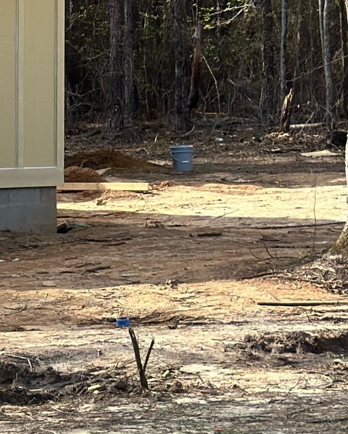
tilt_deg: -0.5
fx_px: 2587
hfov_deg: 7.1
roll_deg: -1.1
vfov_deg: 9.6
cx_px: -551
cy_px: 33
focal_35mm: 201
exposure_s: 1/1721
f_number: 1.78
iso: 80
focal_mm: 6.86
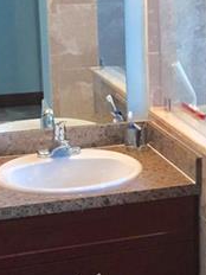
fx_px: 762
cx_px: 214
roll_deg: +0.4
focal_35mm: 96
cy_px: 102
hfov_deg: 15.1
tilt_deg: -10.2
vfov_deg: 20.4
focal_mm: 4.15
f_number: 2.2
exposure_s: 1/30
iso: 50
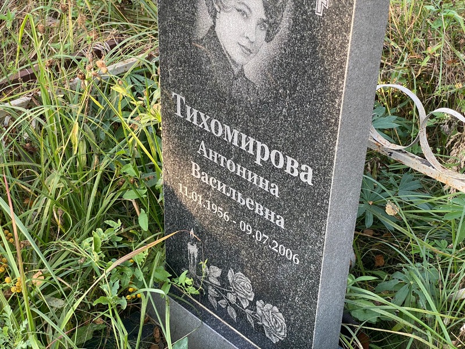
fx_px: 699
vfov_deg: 28.0
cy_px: 174
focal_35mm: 52
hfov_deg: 36.8
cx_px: 232
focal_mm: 6
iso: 64
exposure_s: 1/121
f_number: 2
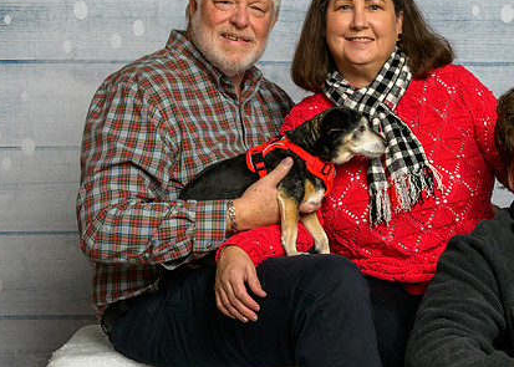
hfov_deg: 23.2
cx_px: 386
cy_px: 273
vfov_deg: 16.7
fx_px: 1241
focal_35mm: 85
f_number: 10
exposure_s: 1/125
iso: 400
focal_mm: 36
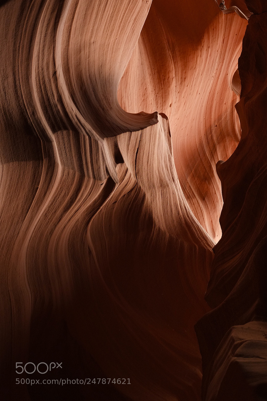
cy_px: 200
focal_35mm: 49
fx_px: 545
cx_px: 134
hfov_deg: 27.5
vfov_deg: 40.4
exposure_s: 1/30
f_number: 5
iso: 1250
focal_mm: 32.5
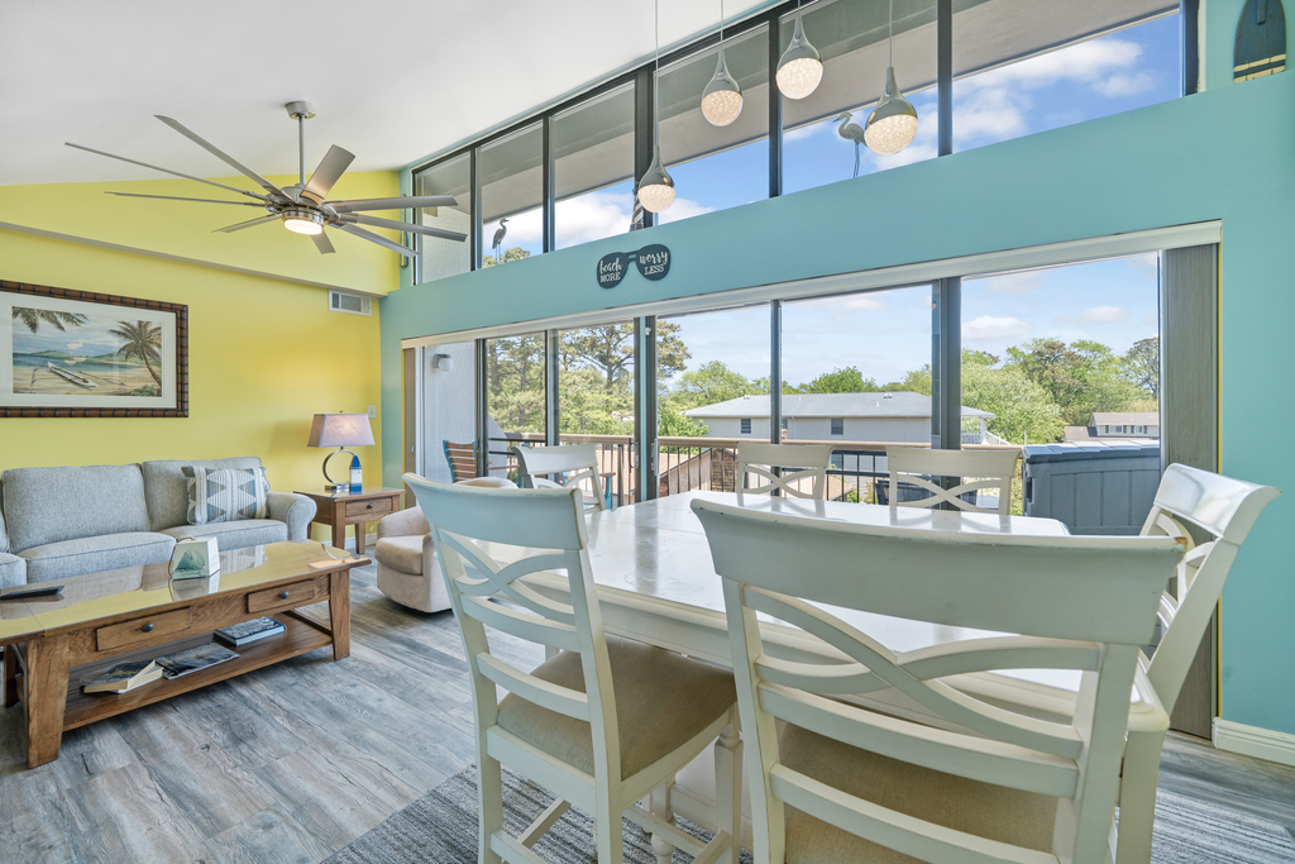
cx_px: 648
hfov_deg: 104.2
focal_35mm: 14
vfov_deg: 81.2
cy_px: 432
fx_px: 504
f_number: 8
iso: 320
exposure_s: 1/125
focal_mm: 14
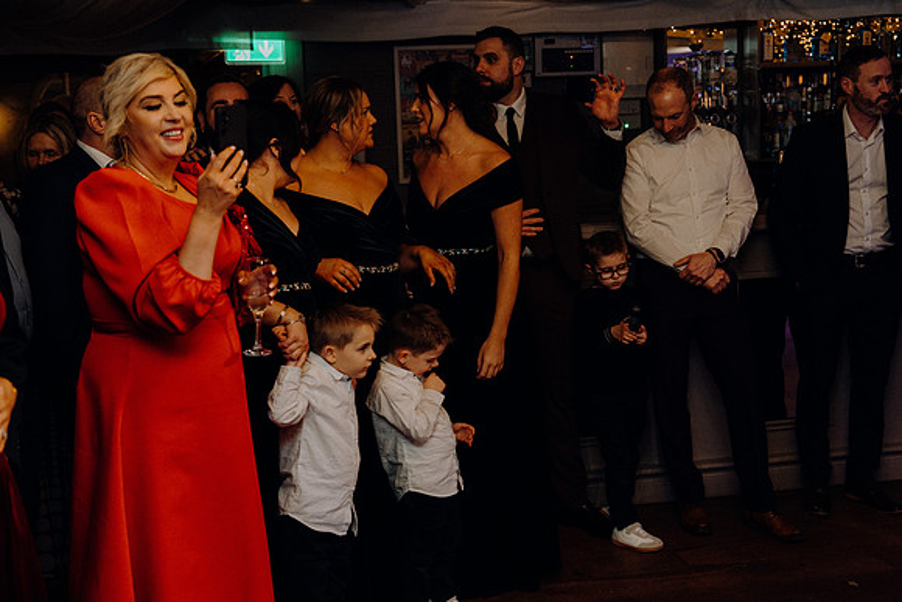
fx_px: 1153
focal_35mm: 46
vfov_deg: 29.3
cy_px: 301
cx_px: 451
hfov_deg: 42.7
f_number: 3.5
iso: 2500
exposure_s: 1/160
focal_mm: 46
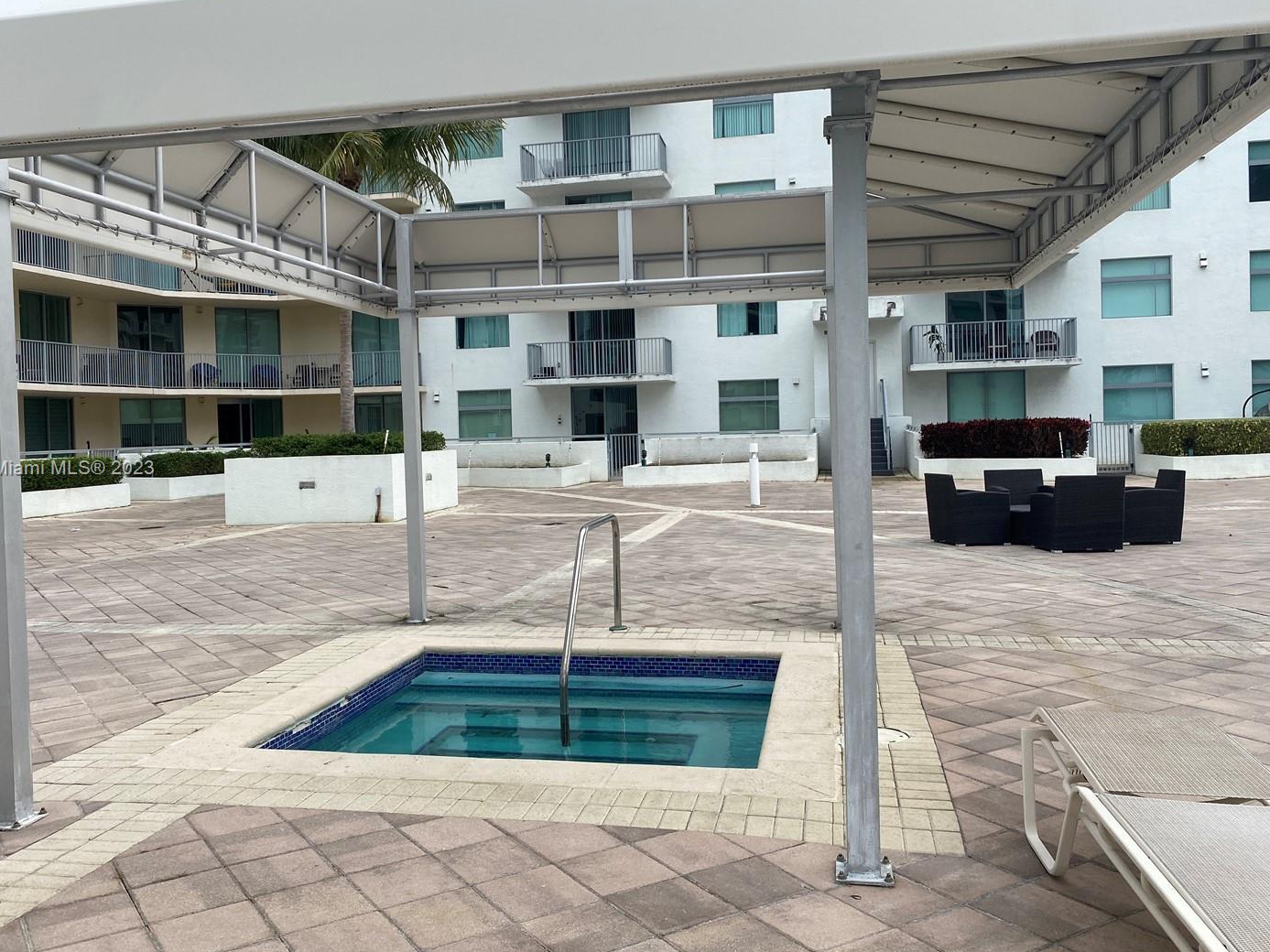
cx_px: 594
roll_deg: +2.3
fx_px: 1101
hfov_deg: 59.9
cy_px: 470
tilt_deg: -1.8
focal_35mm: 30
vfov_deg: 46.8
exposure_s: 1/1258
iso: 32
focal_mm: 4.25
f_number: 1.8
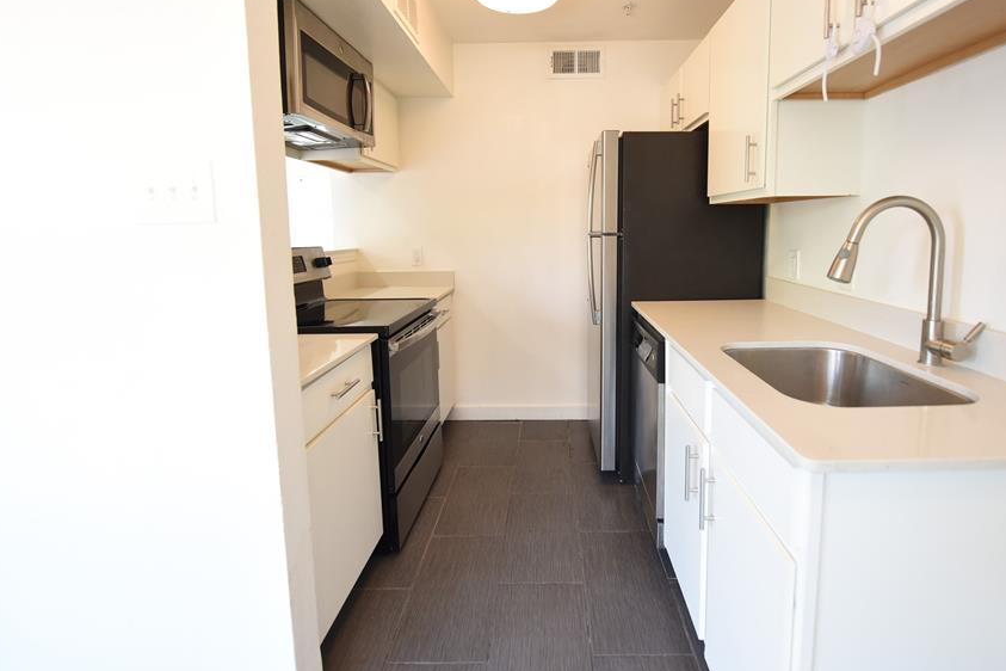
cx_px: 545
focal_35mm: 17
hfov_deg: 93.1
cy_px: 281
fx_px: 475
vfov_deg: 70.0
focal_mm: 14
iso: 1000
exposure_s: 1/160
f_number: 2.8
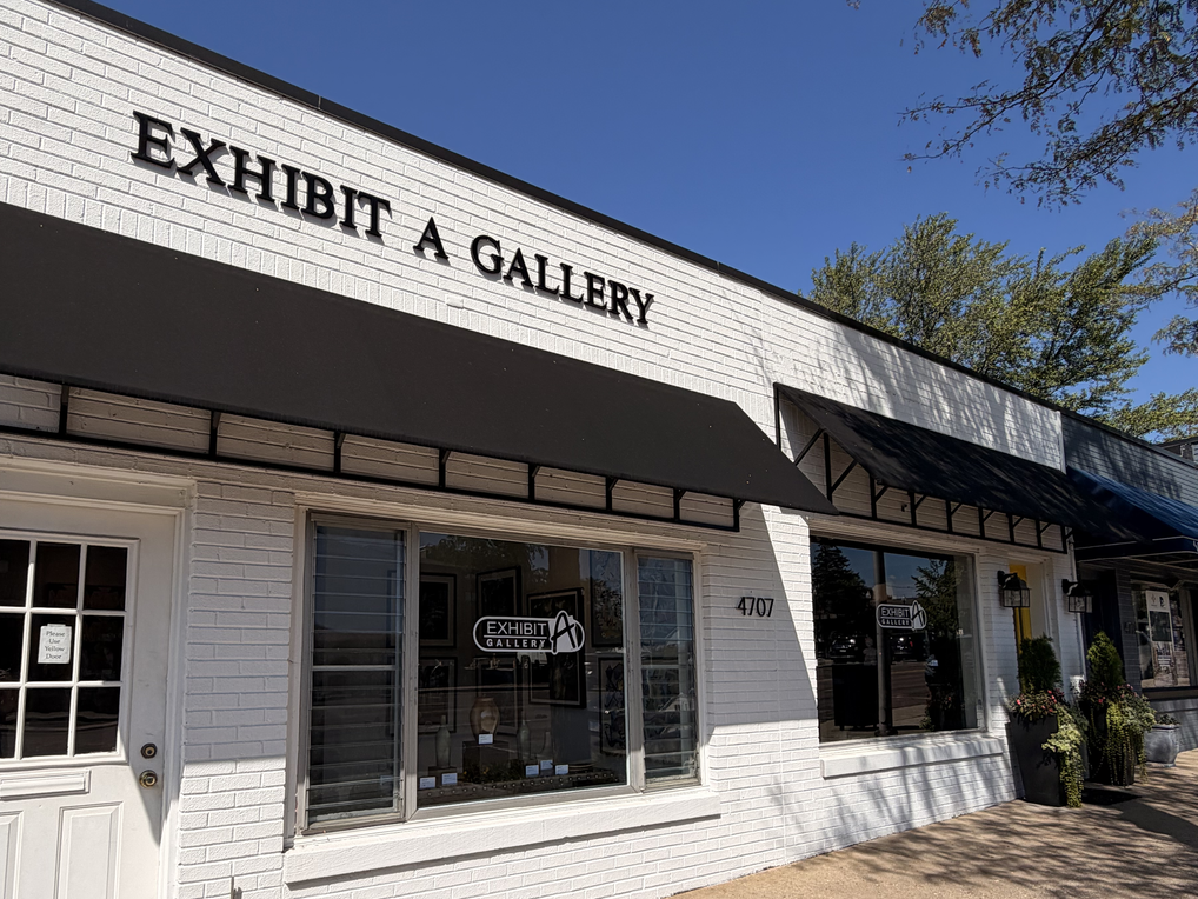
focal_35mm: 22
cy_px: 577
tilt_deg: +7.7
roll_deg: +0.2
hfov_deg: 75.8
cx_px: 498
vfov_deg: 60.1
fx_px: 762
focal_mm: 2.22
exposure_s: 1/1399
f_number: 2.2
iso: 20
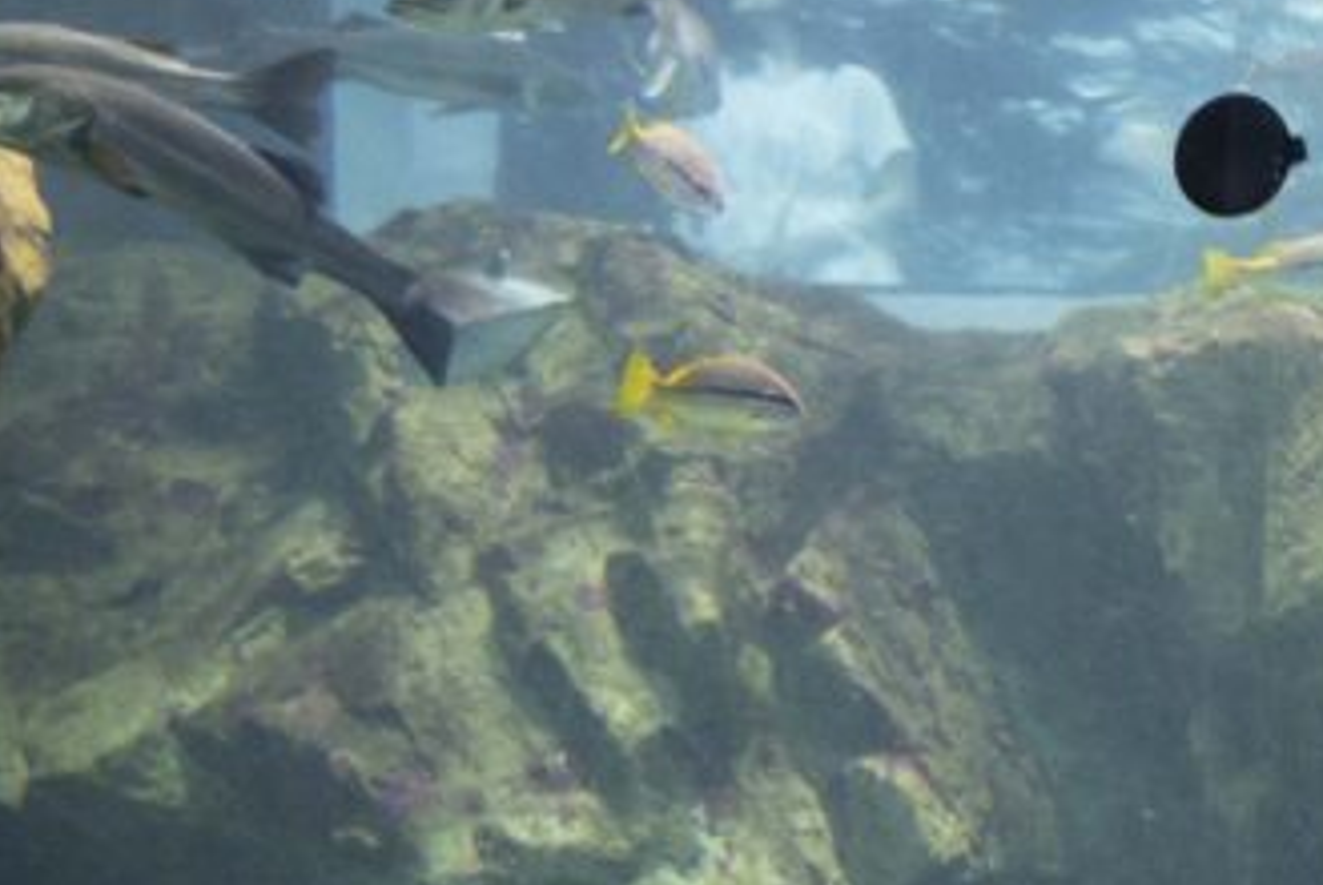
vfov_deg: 11.9
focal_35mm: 115
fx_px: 4230
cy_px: 666
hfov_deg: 16.8
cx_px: 1701
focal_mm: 37
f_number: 5.6
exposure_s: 1/160
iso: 4000
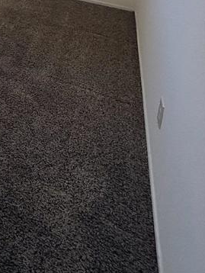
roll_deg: -1.0
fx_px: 315
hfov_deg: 27.6
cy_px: -79
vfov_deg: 34.0
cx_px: -84
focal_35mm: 40
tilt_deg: -8.9
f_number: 2.2
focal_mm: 2.22
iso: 64
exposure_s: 1/99
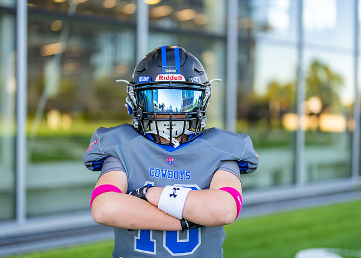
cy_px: 129
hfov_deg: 37.0
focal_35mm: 53
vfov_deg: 26.8
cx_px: 180
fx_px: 540
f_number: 1.2
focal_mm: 50
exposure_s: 1/640
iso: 100
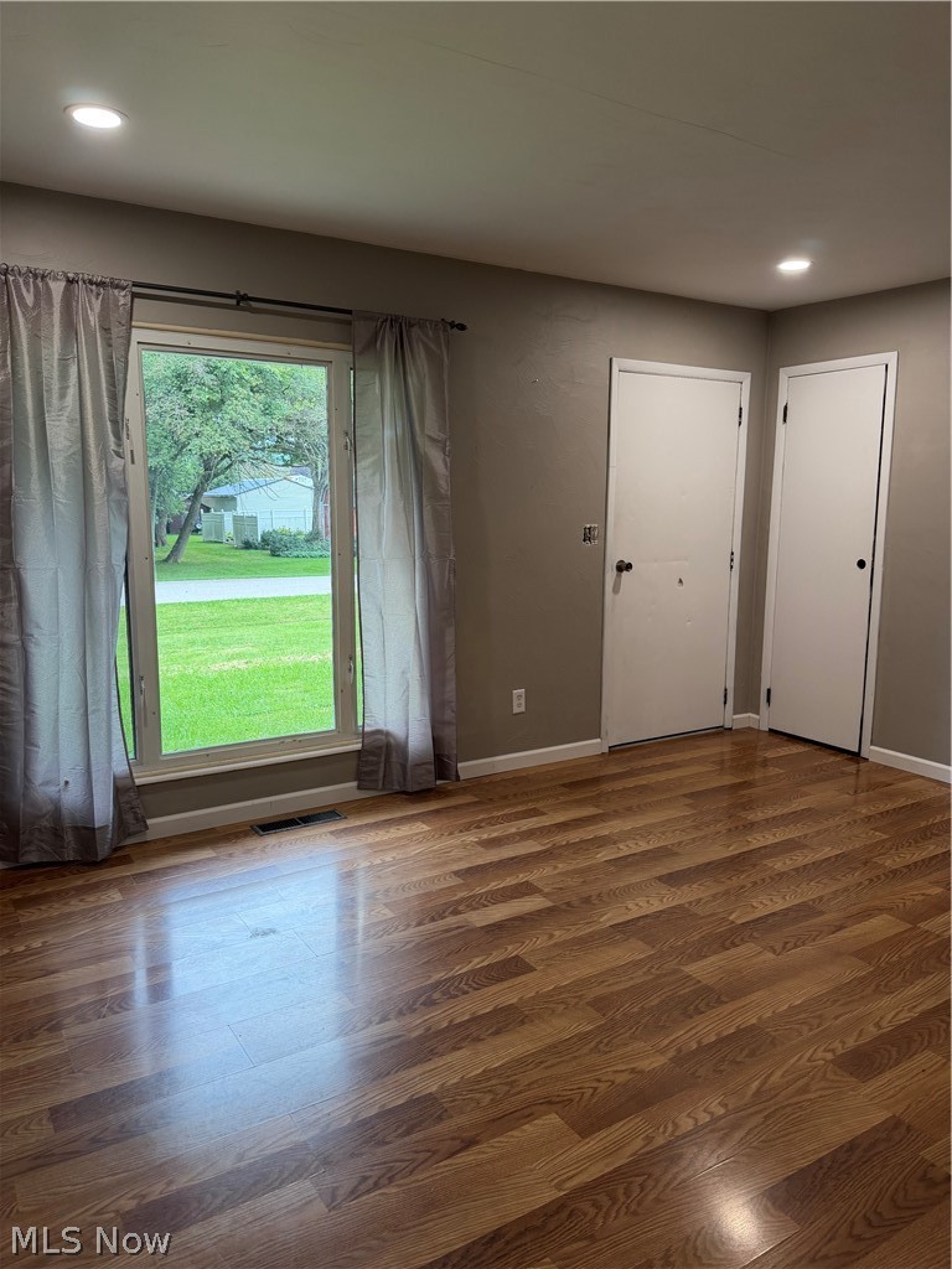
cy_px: 634
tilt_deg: -8.4
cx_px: 476
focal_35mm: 24
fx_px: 880
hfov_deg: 56.8
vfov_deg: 71.6
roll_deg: +0.0
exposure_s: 1/120
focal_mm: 6.76
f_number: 1.78
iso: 160
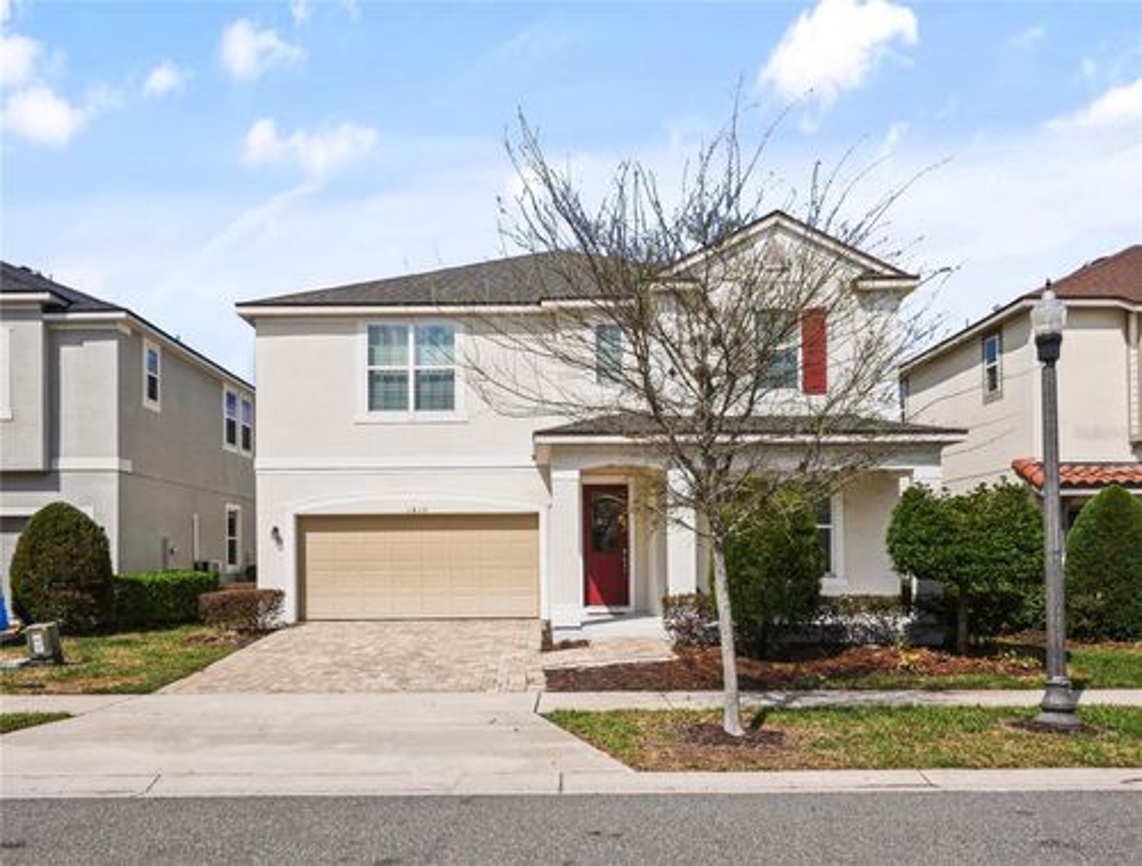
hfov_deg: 76.2
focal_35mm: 22
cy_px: 433
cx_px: 571
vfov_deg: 61.4
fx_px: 729
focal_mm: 11
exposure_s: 1/800
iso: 200
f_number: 10
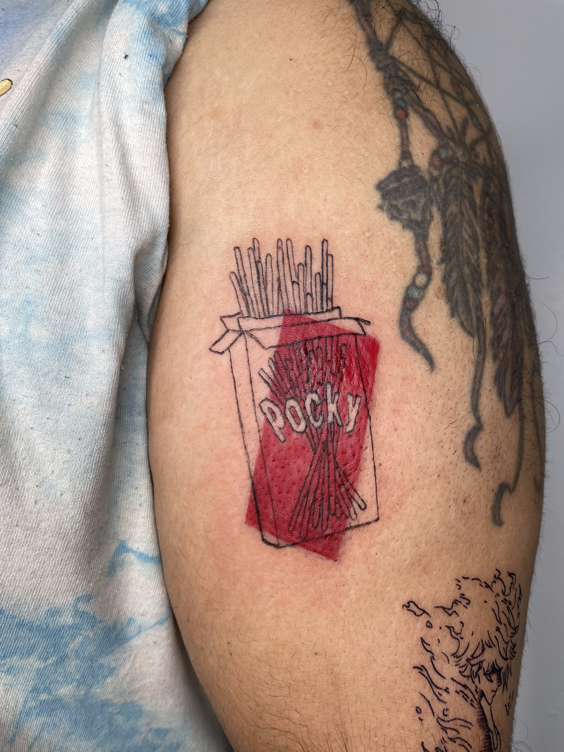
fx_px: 565
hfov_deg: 53.1
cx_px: 282
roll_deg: -12.7
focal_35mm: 26
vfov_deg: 67.3
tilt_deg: -6.9
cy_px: 376
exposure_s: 1/156
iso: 32
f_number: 1.6
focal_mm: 4.2
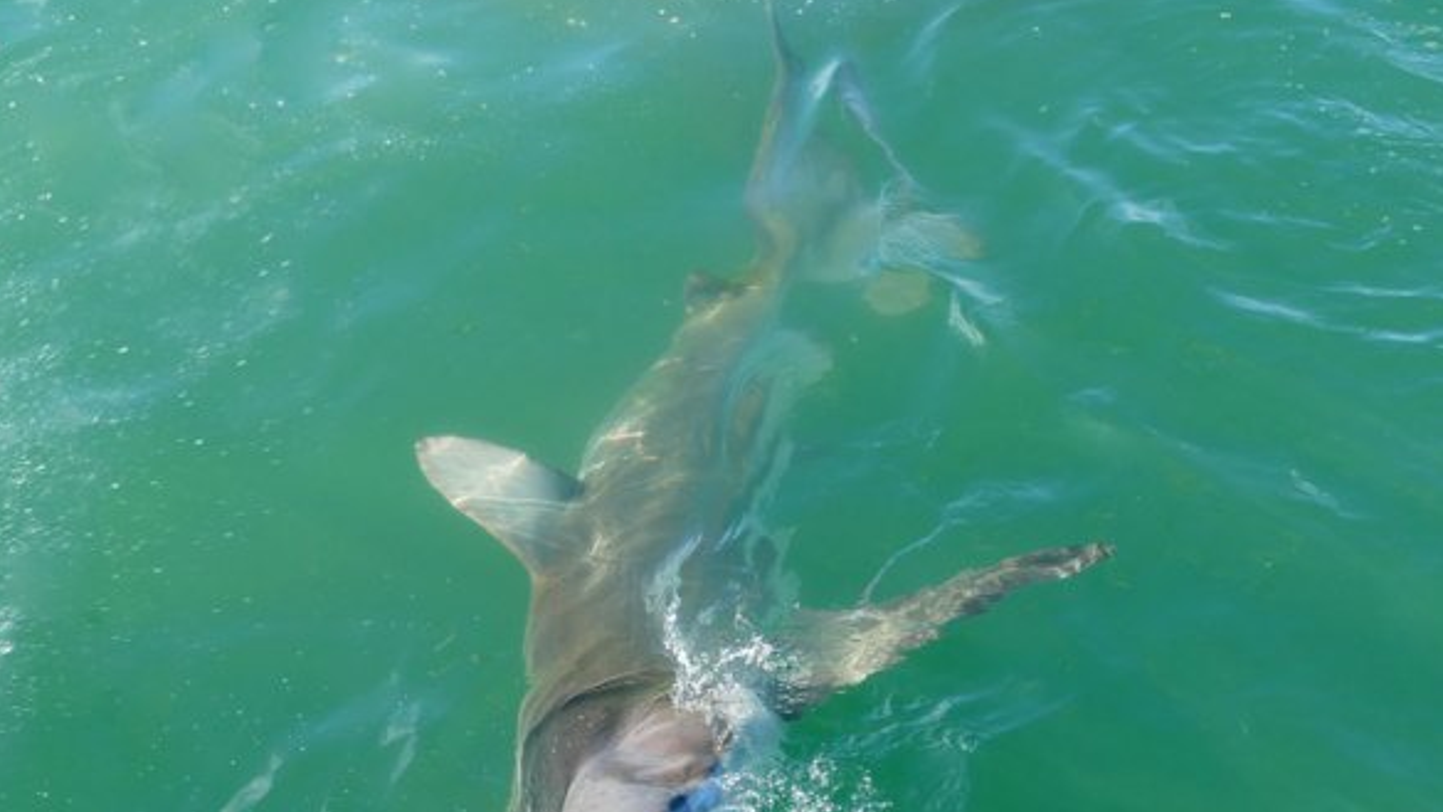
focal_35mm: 43
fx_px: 1645
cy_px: 478
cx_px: 713
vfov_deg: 27.7
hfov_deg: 47.4
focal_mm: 14.76
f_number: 3.2
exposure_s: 1/500
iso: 125
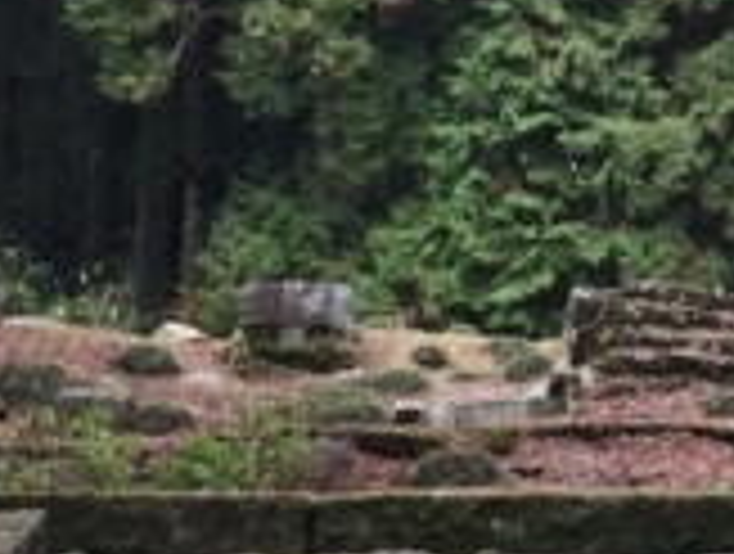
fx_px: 3018
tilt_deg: +11.0
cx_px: 995
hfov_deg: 13.3
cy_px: 95
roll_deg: -0.9
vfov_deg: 10.4
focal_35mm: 142
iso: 32
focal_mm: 4.15
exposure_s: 1/146
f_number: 2.2
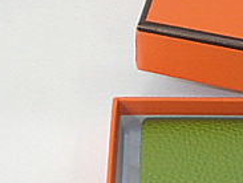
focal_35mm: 185
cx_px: 308
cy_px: 121
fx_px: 1301
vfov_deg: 8.1
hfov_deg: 10.5
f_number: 3.4
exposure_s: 1/60
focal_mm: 9.61
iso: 200
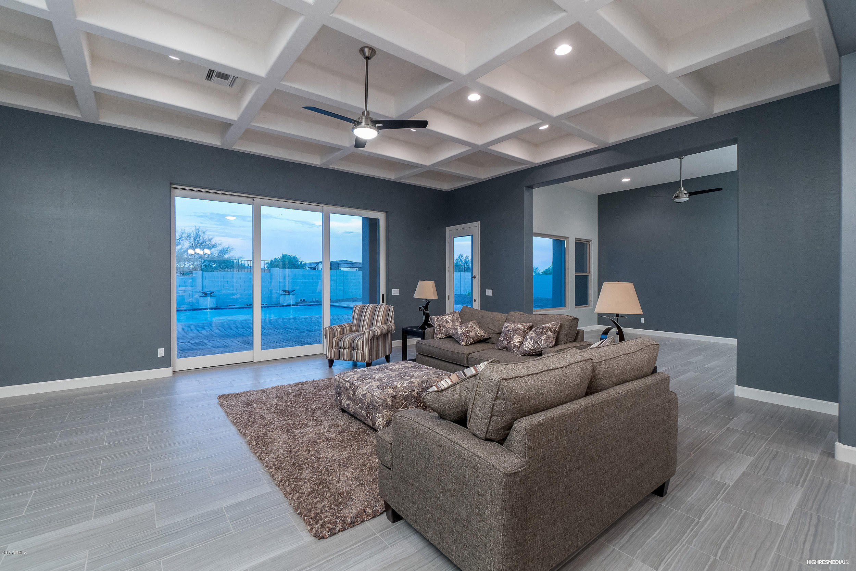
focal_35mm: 15
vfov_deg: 77.4
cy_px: 286
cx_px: 428
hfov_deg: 100.4
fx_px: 357
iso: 800
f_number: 8
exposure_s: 1/8
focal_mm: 10
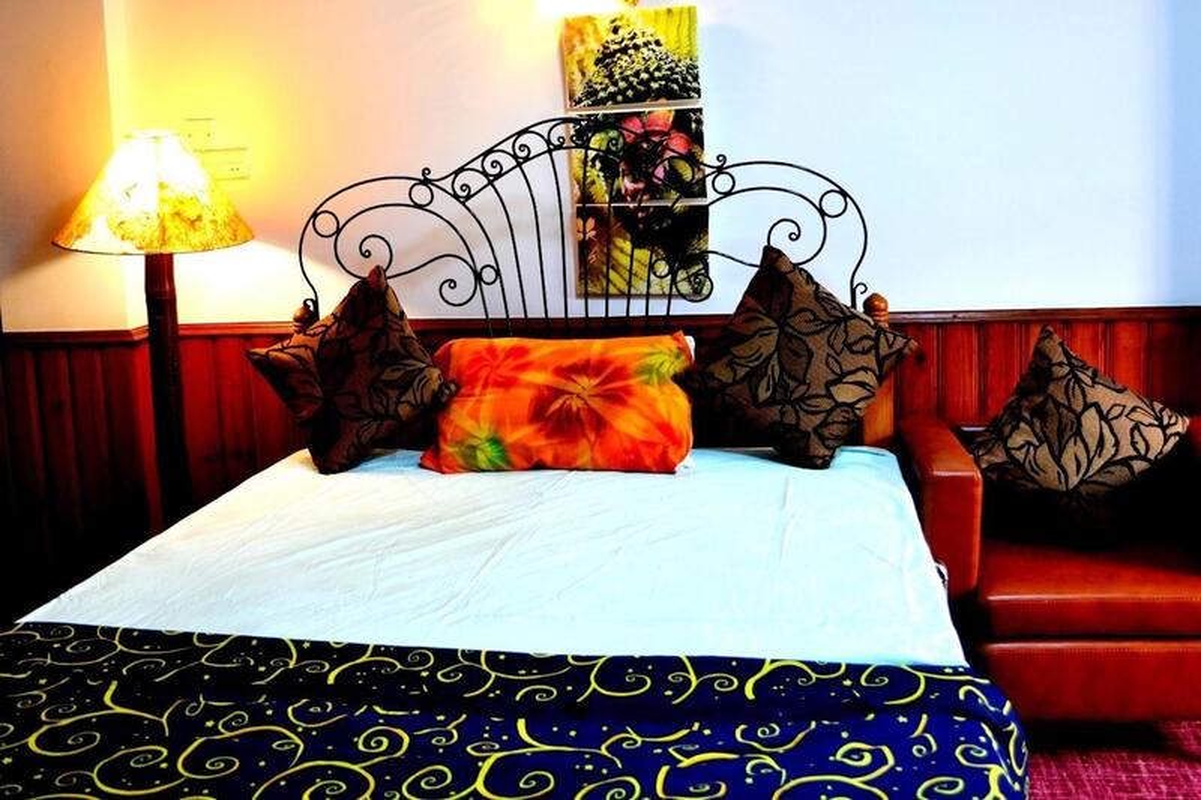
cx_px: 600
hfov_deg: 67.4
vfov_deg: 47.9
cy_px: 400
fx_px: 901
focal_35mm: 27
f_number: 3.5
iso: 400
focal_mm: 18
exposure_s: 1/20
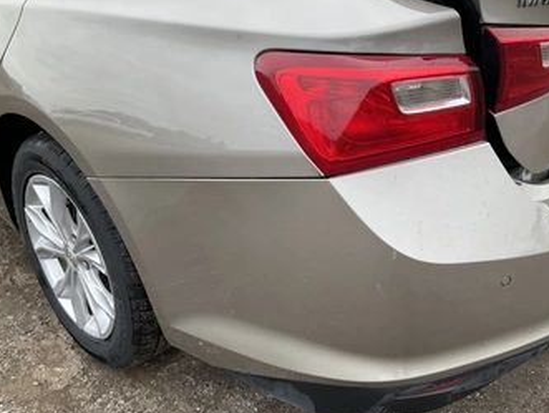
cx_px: 264
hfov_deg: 52.6
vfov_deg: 40.8
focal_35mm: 35
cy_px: 204
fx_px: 556
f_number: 1.8
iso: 25
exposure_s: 1/613
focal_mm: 3
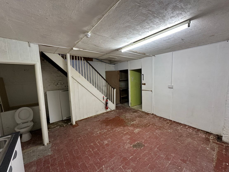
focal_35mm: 14
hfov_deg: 102.1
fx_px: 93
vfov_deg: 85.7
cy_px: 86
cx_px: 114
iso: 320
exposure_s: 1/50
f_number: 2.2
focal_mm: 2.22
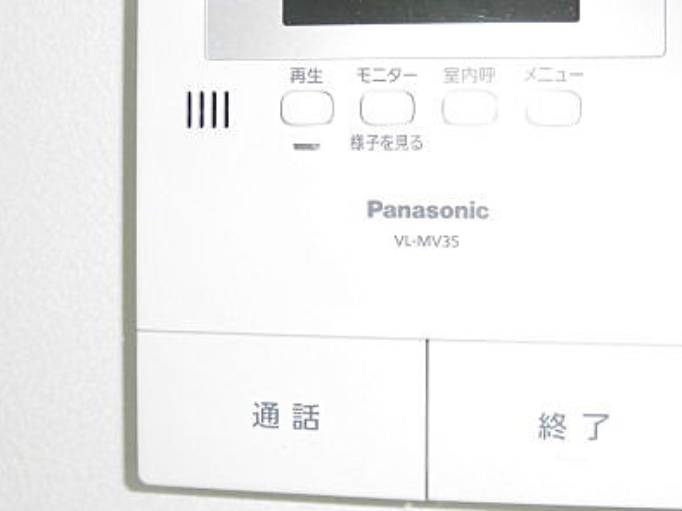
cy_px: 139
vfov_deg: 36.1
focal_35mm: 39
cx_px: 348
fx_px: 768
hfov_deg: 47.9
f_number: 3.1
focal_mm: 4.3
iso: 100
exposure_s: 1/60
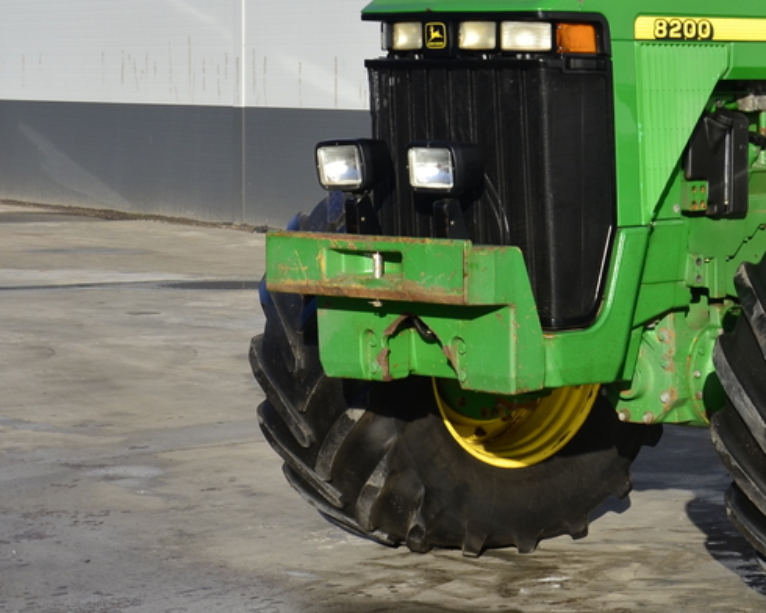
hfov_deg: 16.5
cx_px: 985
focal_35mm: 110
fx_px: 2494
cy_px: 94
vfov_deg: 13.9
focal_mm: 30
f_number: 6.3
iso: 125
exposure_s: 1/640
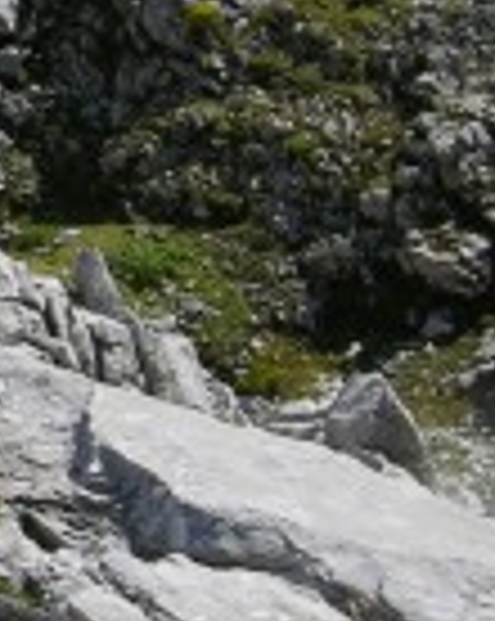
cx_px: -342
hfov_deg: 7.9
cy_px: 212
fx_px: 3487
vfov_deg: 10.2
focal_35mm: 190
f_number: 6.3
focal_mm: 8.9
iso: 50
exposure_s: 1/253
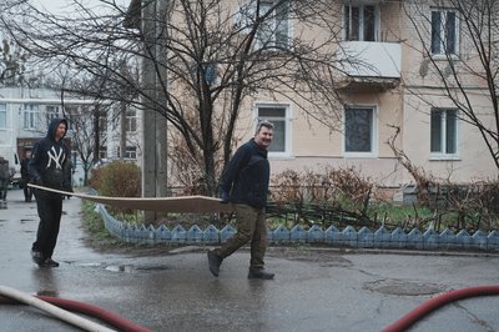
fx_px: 845
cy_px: 166
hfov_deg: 32.9
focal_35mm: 61
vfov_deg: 22.2
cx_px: 250
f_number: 7.1
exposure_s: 1/250
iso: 400
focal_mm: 61
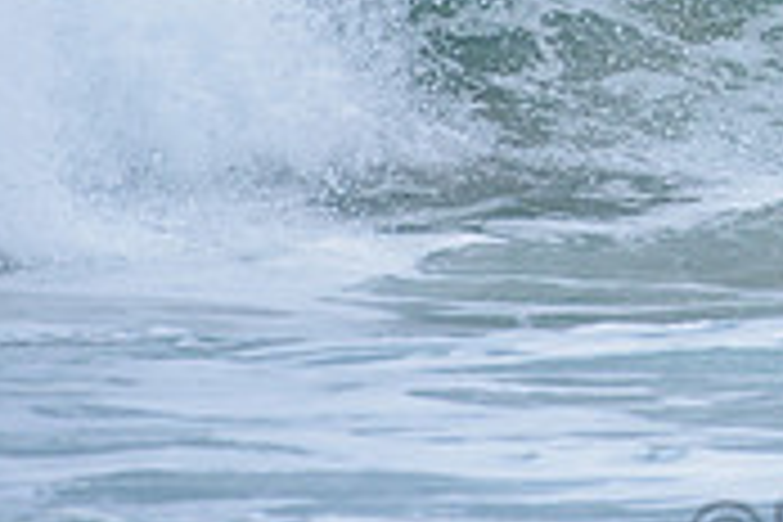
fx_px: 36189
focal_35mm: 1664
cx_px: 1035
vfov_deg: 0.8
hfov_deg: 1.2
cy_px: -205
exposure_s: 1/2000
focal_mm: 500
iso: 320
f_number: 5.6
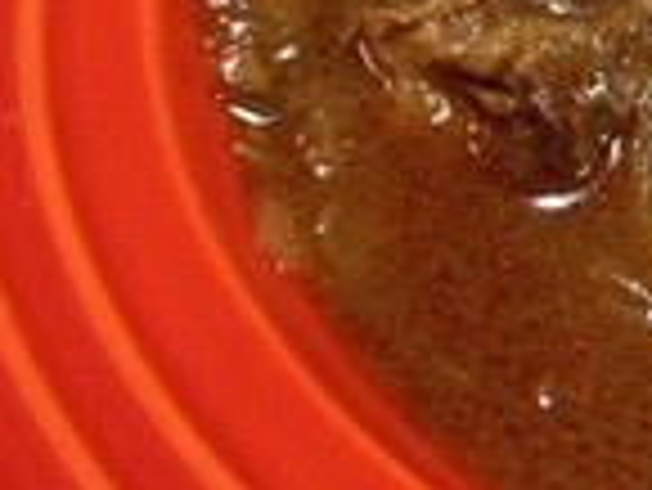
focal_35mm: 108
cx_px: 504
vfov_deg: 13.2
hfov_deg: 18.1
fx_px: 2036
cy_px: -153
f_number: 2.4
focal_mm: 4.28
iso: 200
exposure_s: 1/20
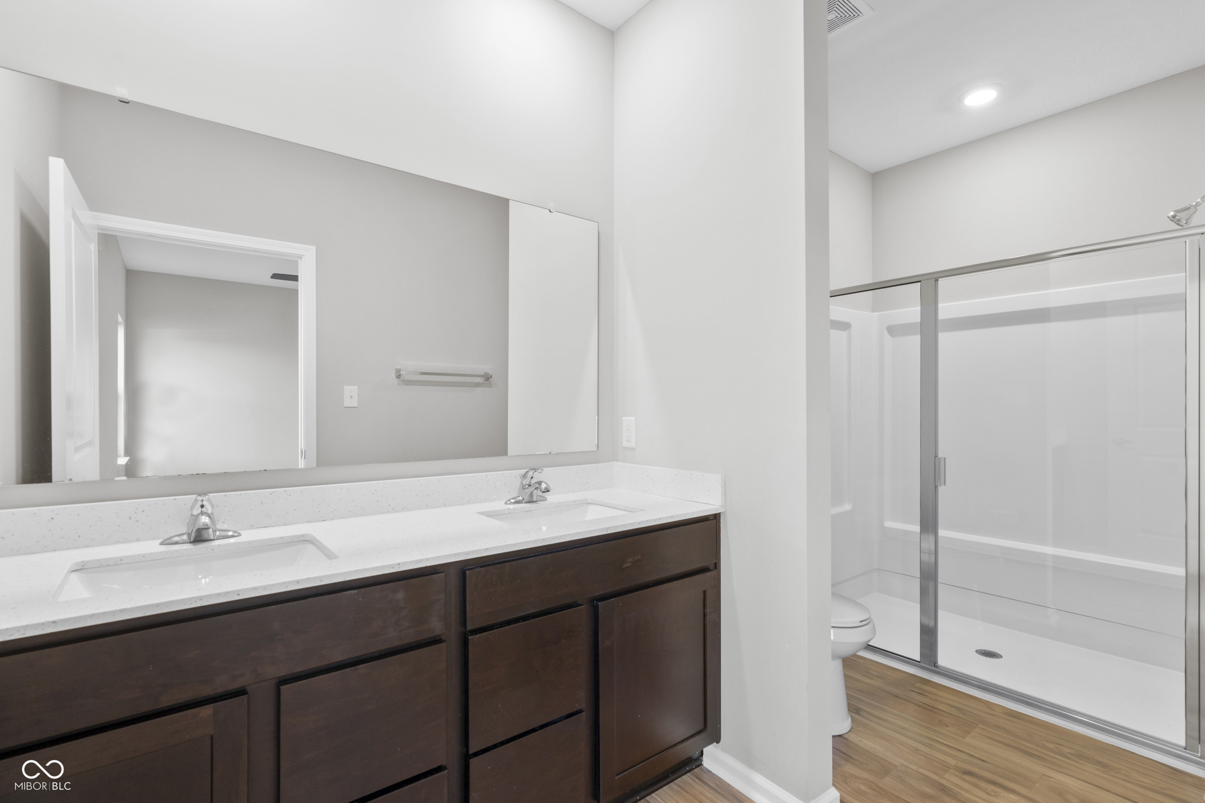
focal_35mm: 16
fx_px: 536
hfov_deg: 96.7
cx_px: 602
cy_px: 402
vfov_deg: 73.8
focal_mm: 16
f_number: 9
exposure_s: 1/2
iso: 250
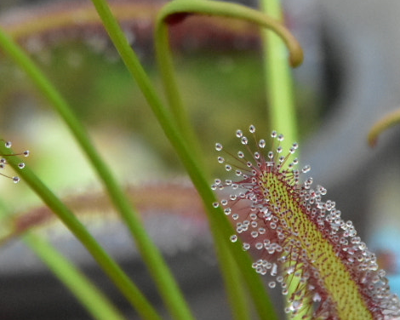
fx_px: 4593
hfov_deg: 5.0
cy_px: -123
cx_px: 83
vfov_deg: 4.0
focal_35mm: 388
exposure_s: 1/640
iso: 3200
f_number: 8
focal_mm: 80
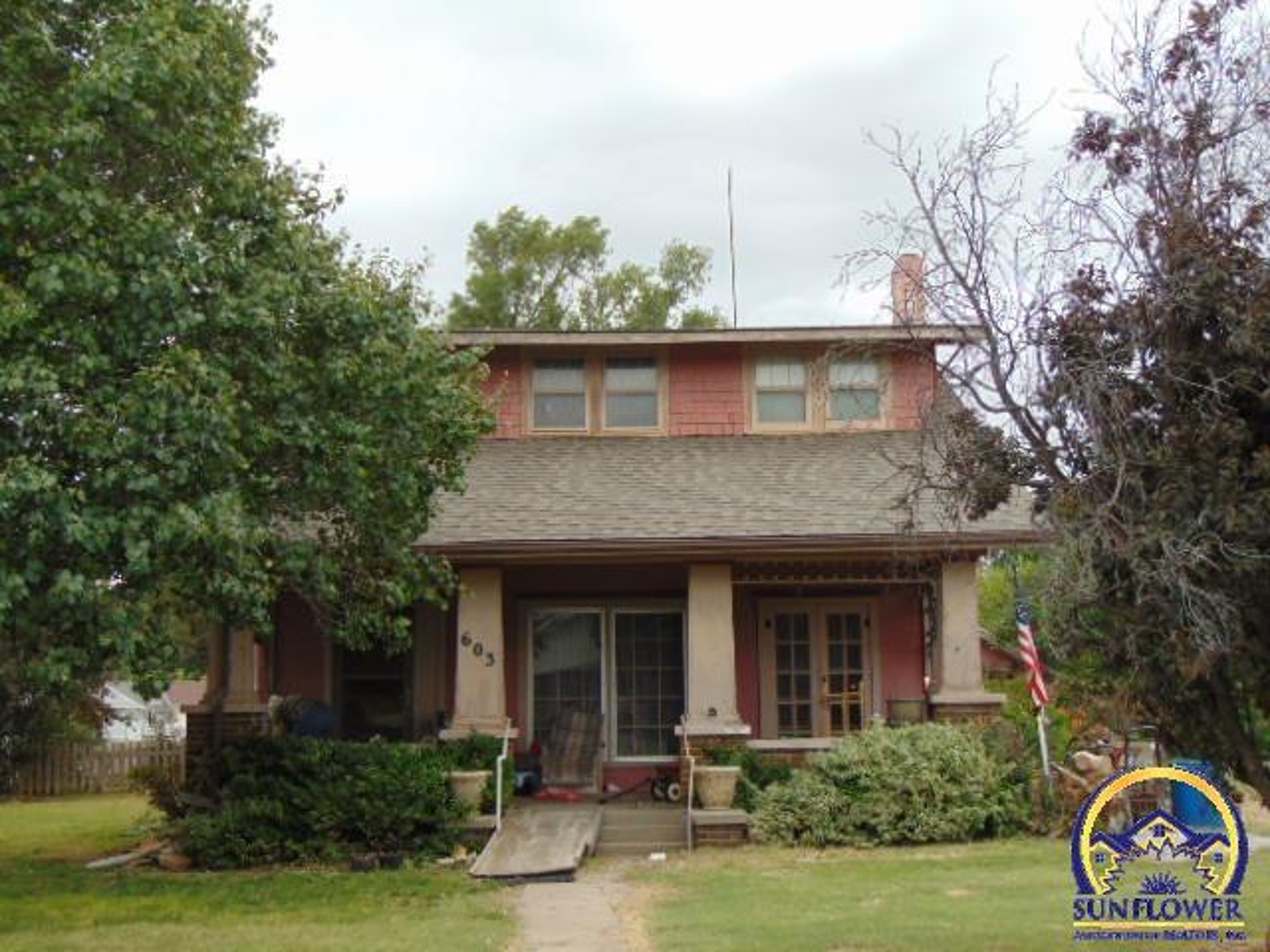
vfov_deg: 34.3
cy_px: 476
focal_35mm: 42
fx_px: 1541
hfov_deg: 44.8
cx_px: 635
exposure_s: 1/250
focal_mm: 7.6
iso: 80
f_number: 3.3
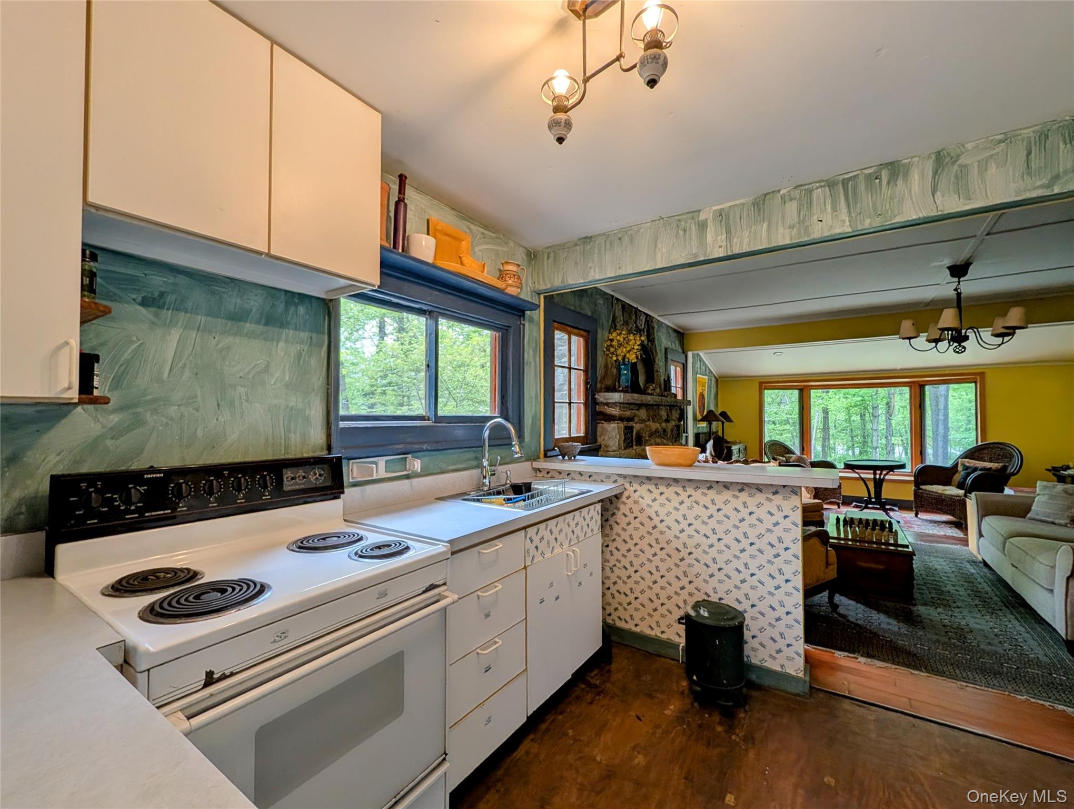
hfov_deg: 110.5
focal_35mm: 12
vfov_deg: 94.6
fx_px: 373
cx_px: 537
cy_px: 404
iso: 68
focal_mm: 2.02
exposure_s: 1/120
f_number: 1.7
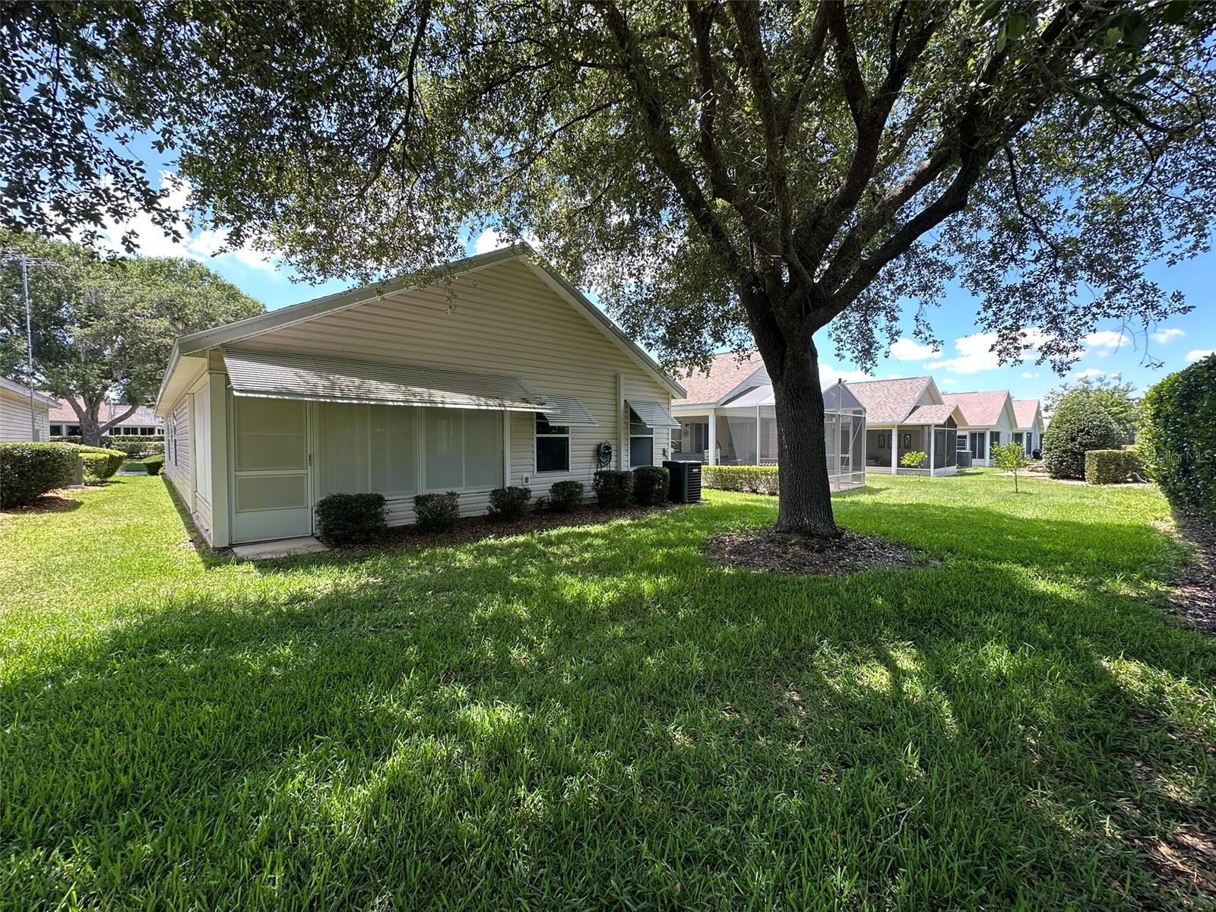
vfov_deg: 85.7
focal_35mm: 14
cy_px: 456
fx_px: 492
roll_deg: +0.8
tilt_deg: -2.0
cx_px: 608
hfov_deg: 102.1
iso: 40
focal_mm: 2.22
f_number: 2.2
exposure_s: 1/201
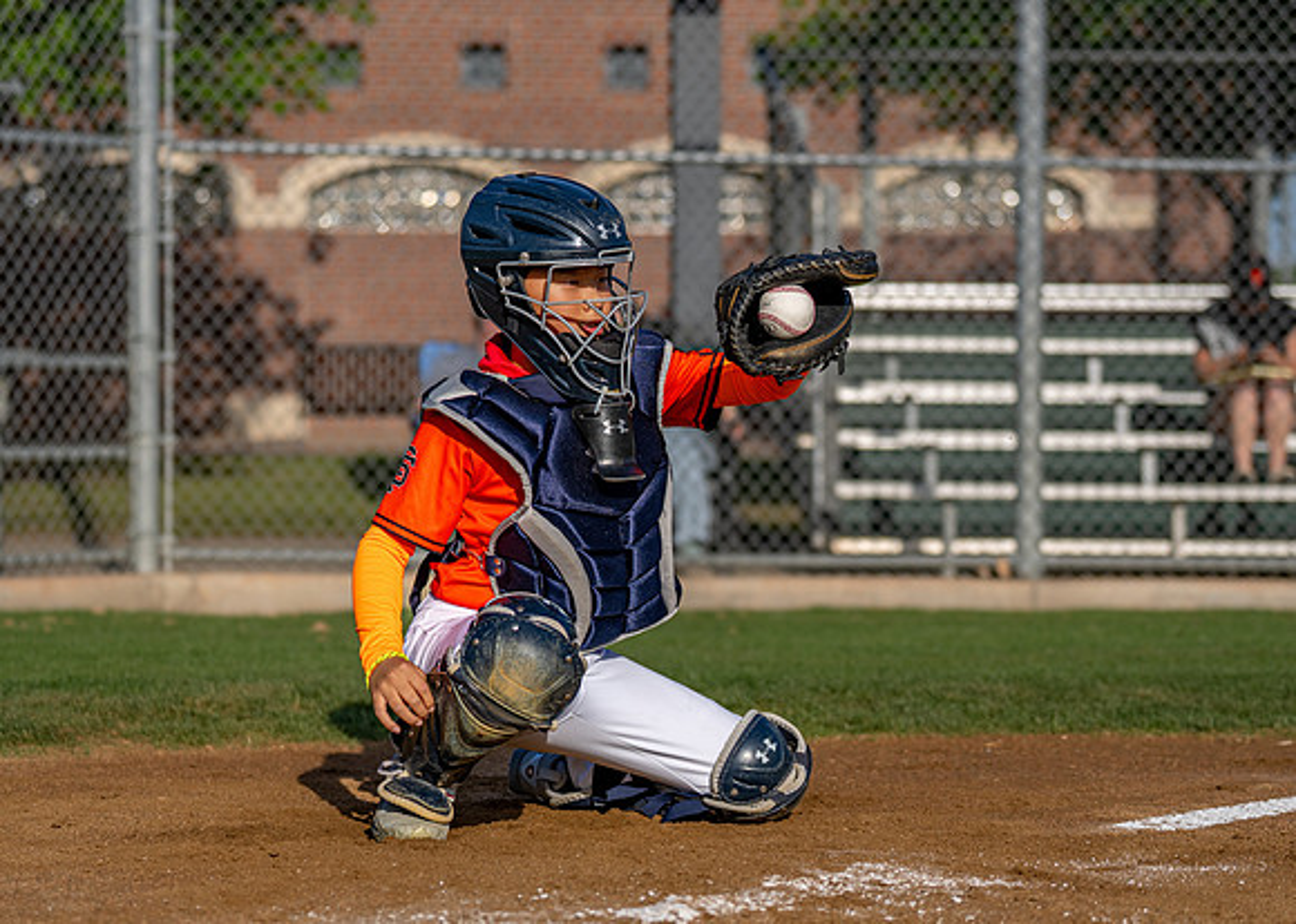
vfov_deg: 13.8
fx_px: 3808
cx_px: 632
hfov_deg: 19.3
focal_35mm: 103
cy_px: 450
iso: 100
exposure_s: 1/4000
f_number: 2.8
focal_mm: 74
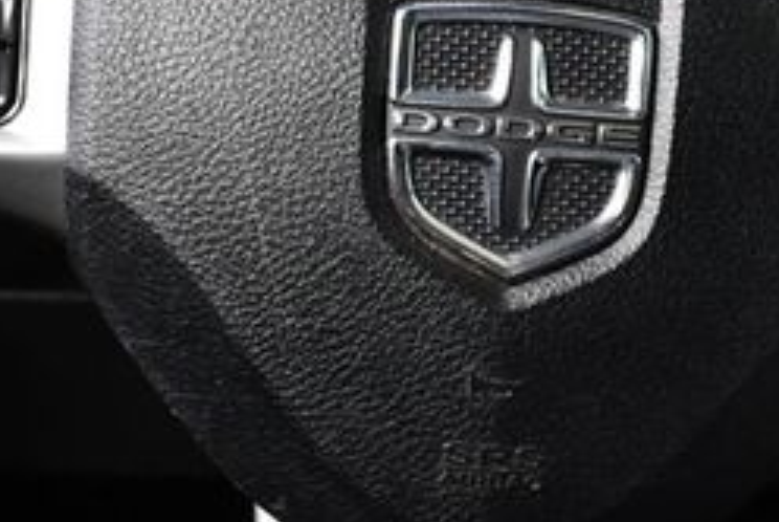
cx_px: 591
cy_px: 123
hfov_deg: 21.7
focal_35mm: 93
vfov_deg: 14.7
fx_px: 2015
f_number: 3.5
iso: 3600
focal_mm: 18
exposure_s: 1/60
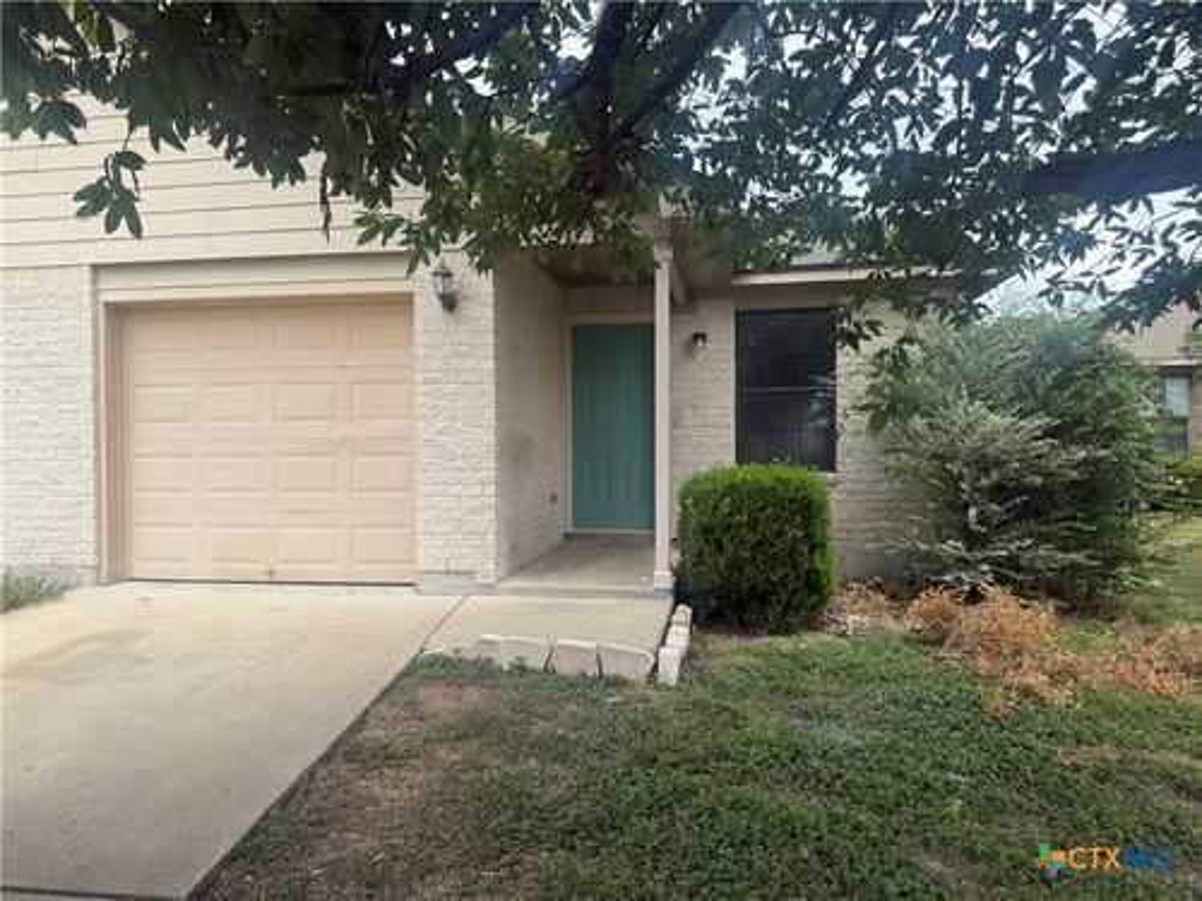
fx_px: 833
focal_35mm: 24
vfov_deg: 56.8
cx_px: 601
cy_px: 450
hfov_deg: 71.6
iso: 80
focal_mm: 6.76
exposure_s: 1/1855
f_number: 1.78
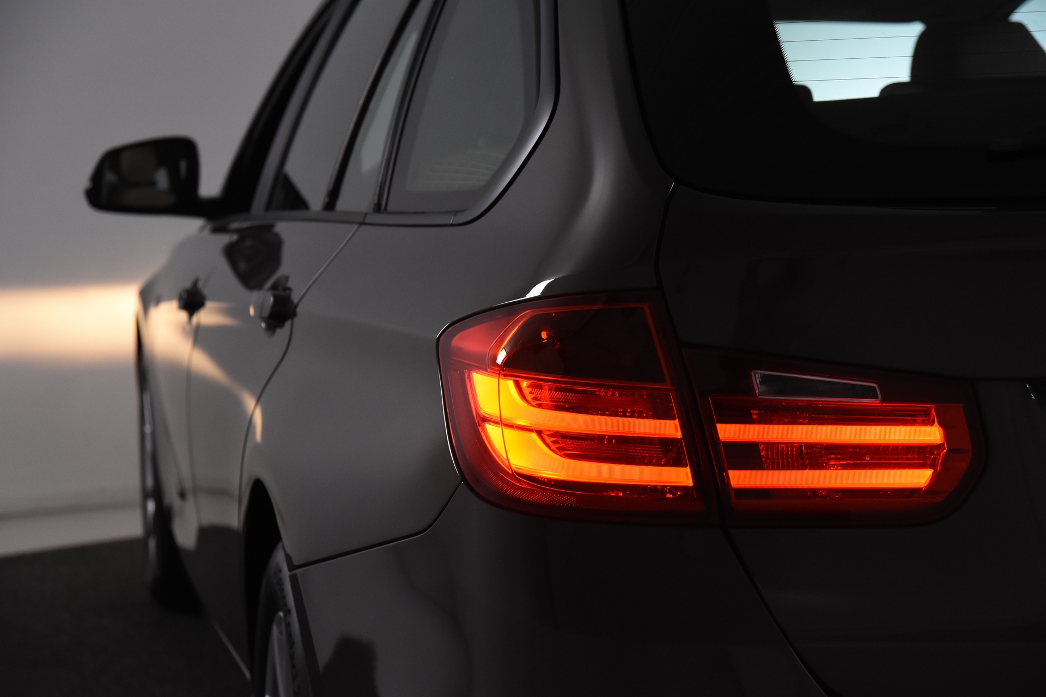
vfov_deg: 15.7
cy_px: 348
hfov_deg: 23.4
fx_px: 2528
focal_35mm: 87
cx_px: 523
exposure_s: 1/400
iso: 1600
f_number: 5
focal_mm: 58
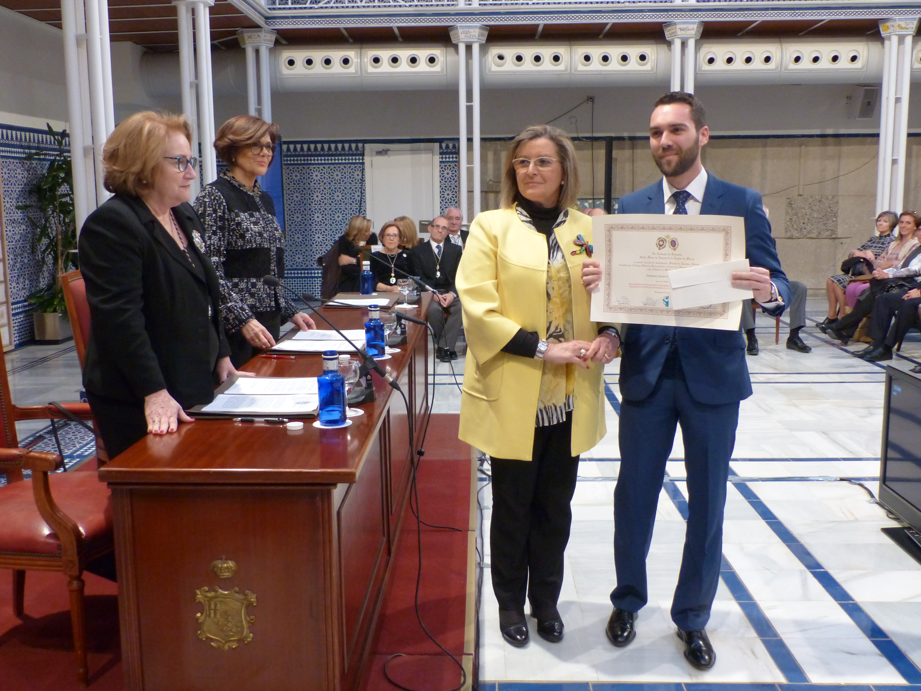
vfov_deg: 41.8
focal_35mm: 34
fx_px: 905
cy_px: 346
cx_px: 460
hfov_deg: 54.0
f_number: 2.8
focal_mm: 6.2
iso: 400
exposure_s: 1/30
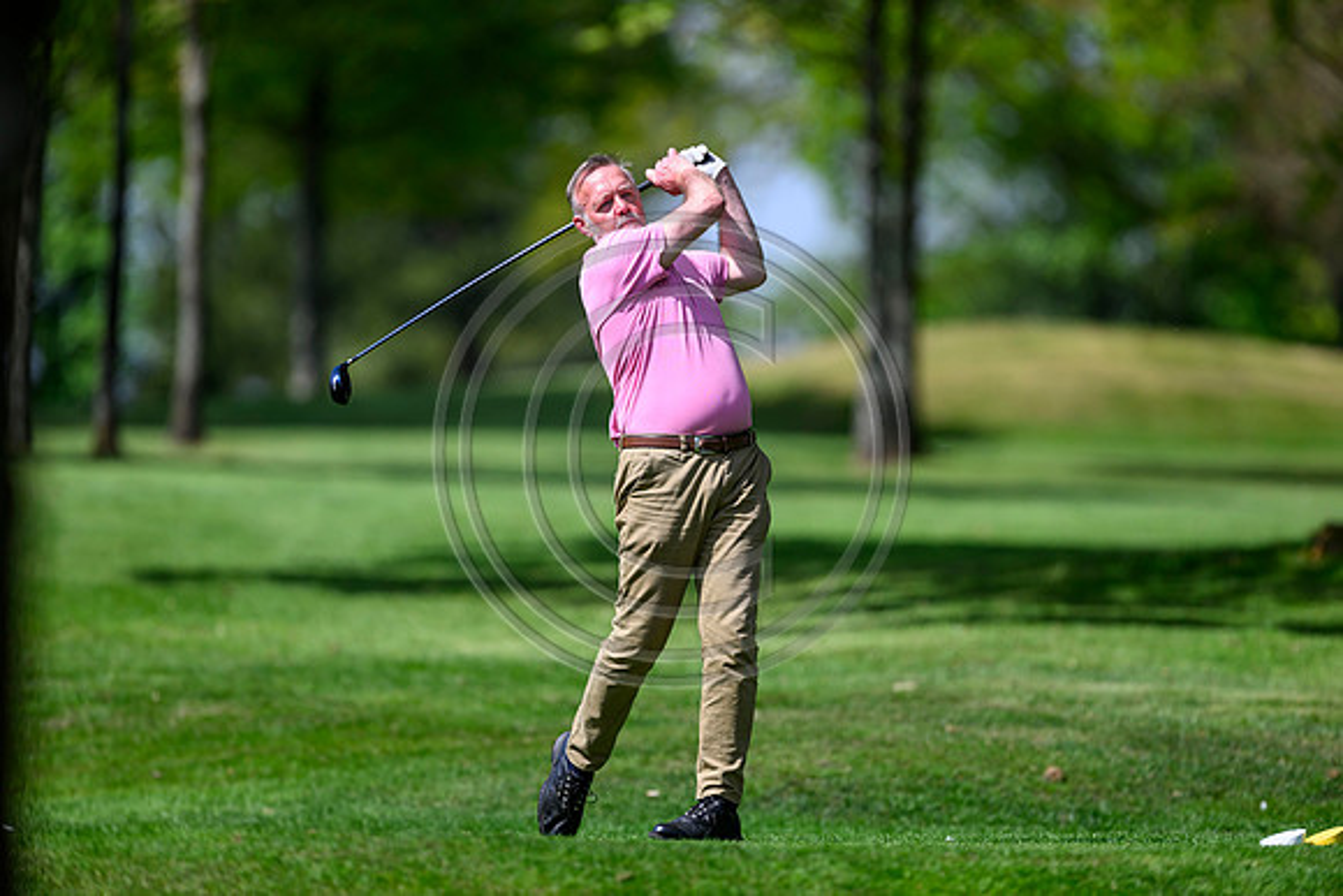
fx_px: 14925
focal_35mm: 400
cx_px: 672
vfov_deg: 3.4
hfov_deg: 5.2
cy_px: 448
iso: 500
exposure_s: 1/5000
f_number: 3.5
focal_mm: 400
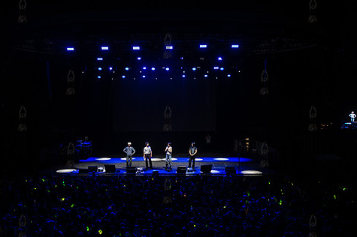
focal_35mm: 44
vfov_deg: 30.5
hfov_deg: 44.5
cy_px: 118
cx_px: 167
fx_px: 436
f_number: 4
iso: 2000
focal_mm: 36
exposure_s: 1/400
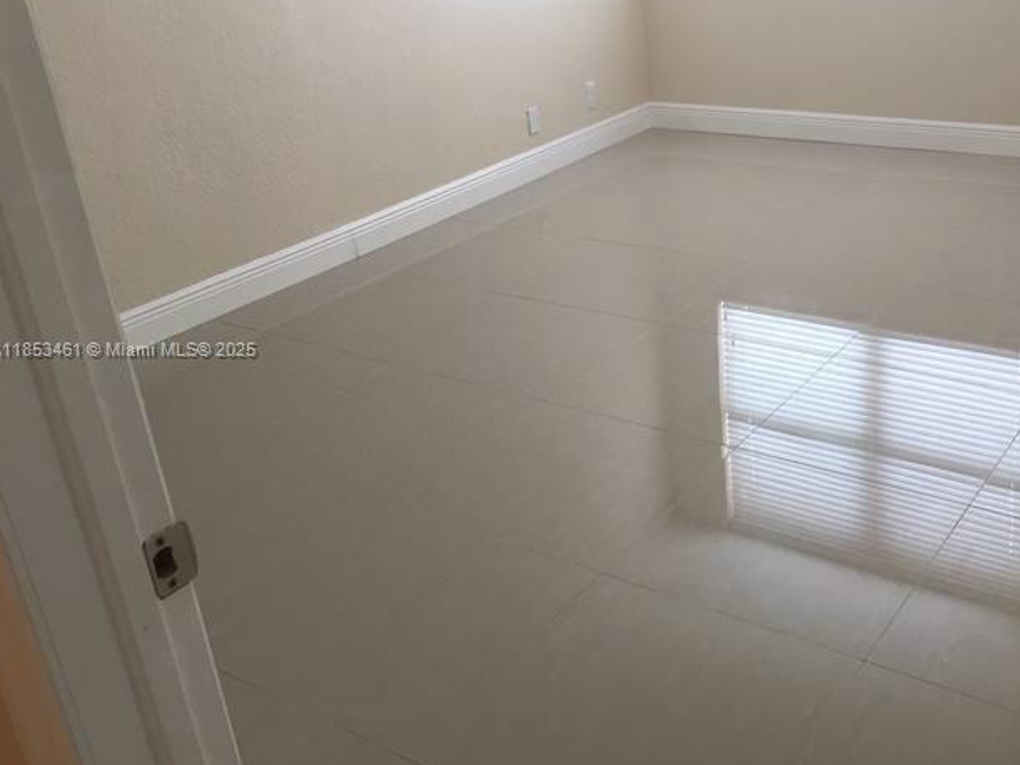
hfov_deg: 48.4
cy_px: 351
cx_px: 654
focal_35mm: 38
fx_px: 1119
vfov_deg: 37.7
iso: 32
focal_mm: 4.15
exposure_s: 1/30
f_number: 2.2
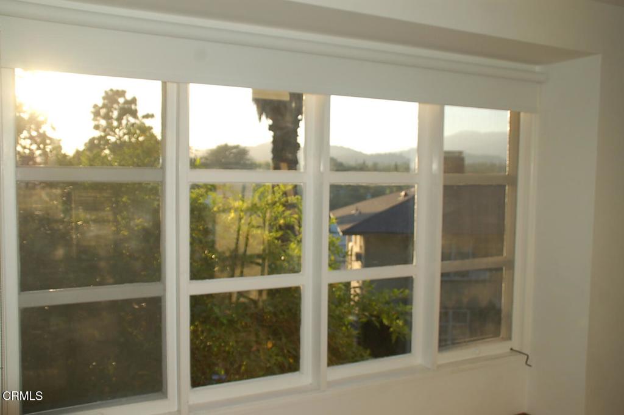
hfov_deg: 57.3
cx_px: 312
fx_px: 572
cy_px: 208
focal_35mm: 33
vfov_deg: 39.9
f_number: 5
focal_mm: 22
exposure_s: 1/500
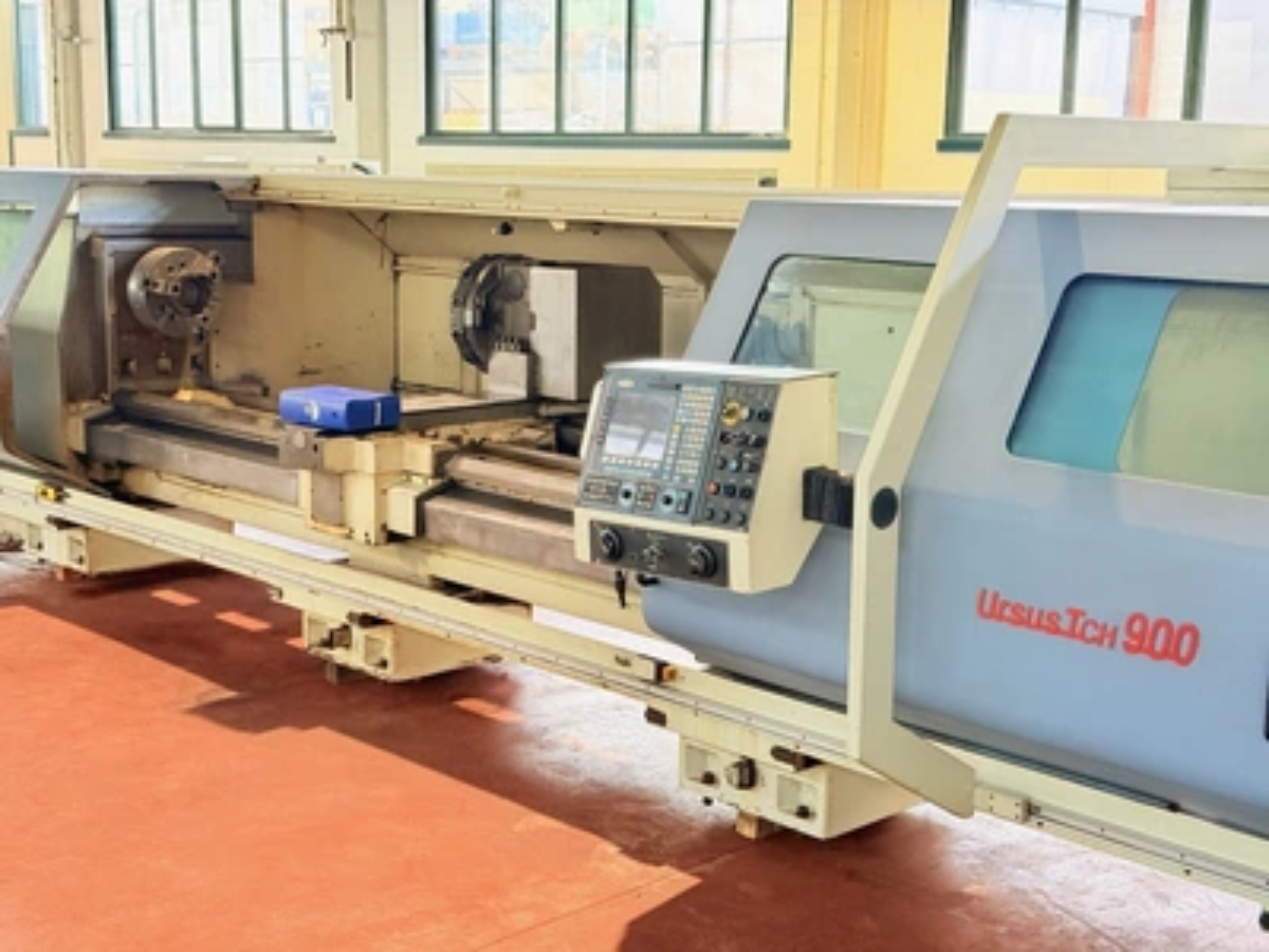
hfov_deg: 39.7
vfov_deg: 30.3
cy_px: 476
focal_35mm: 48
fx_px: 1760
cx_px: 634
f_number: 1.78
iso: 200
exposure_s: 1/33
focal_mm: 6.76
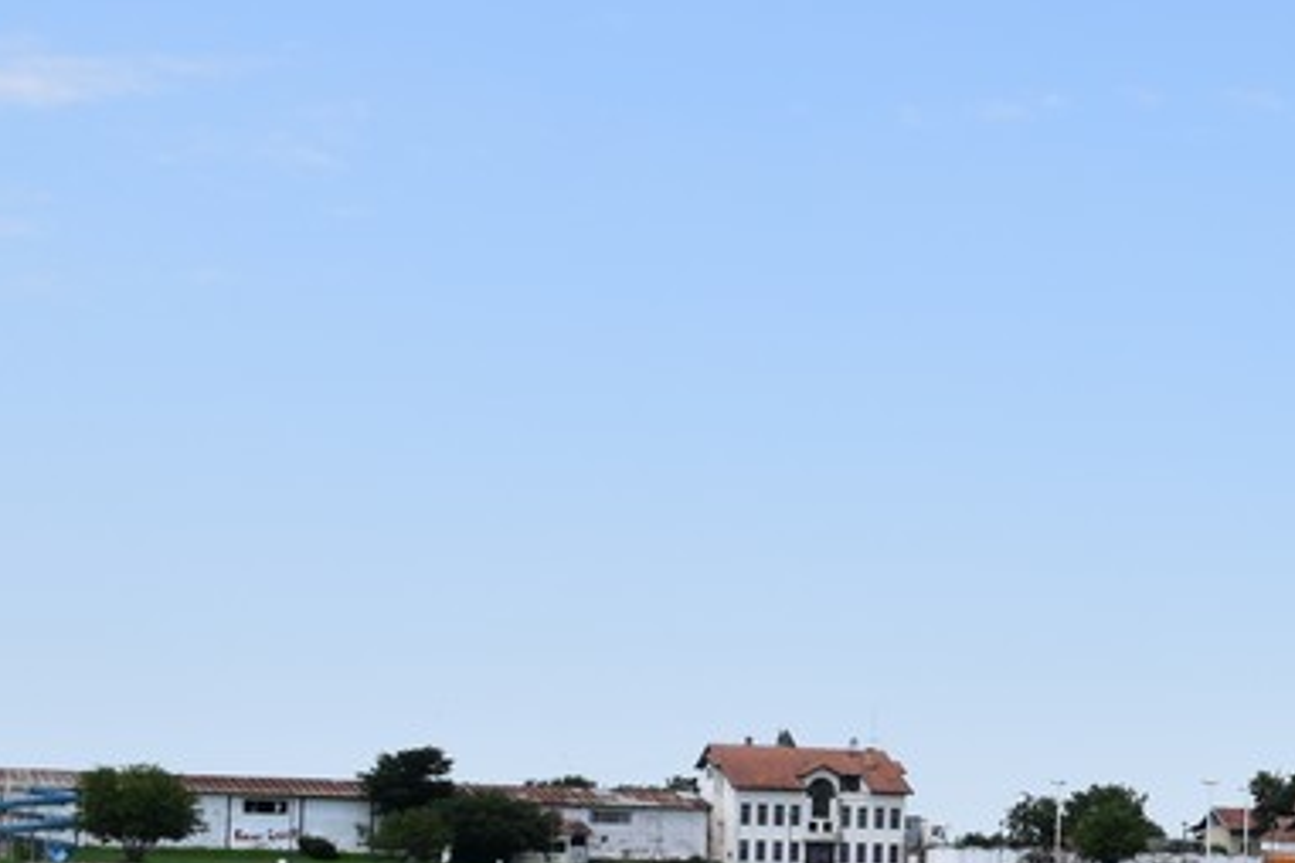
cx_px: 1309
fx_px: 3057
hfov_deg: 22.9
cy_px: 707
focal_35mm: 85
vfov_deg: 15.9
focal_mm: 24
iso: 200
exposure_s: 1/400
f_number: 10
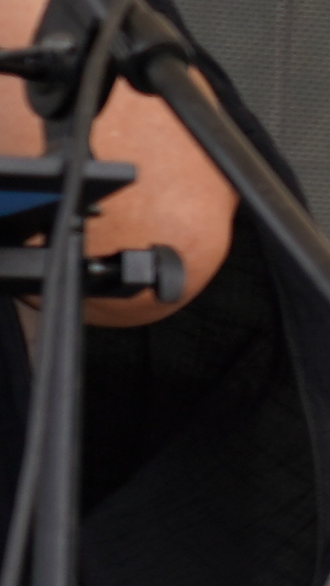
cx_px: 2304
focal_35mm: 398
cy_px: 194
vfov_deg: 5.4
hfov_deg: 2.7
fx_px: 6191
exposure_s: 1/200
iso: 100
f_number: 4.5
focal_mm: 44
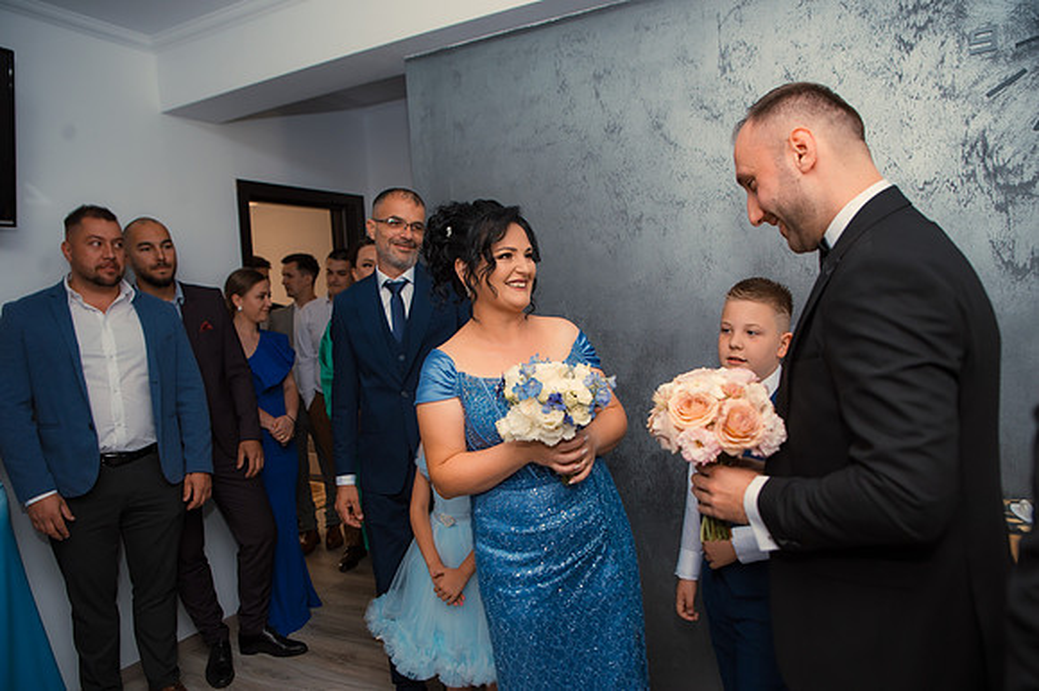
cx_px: 520
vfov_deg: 53.1
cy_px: 346
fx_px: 692
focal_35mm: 24
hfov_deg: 73.8
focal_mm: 24
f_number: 3.5
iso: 800
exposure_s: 1/125
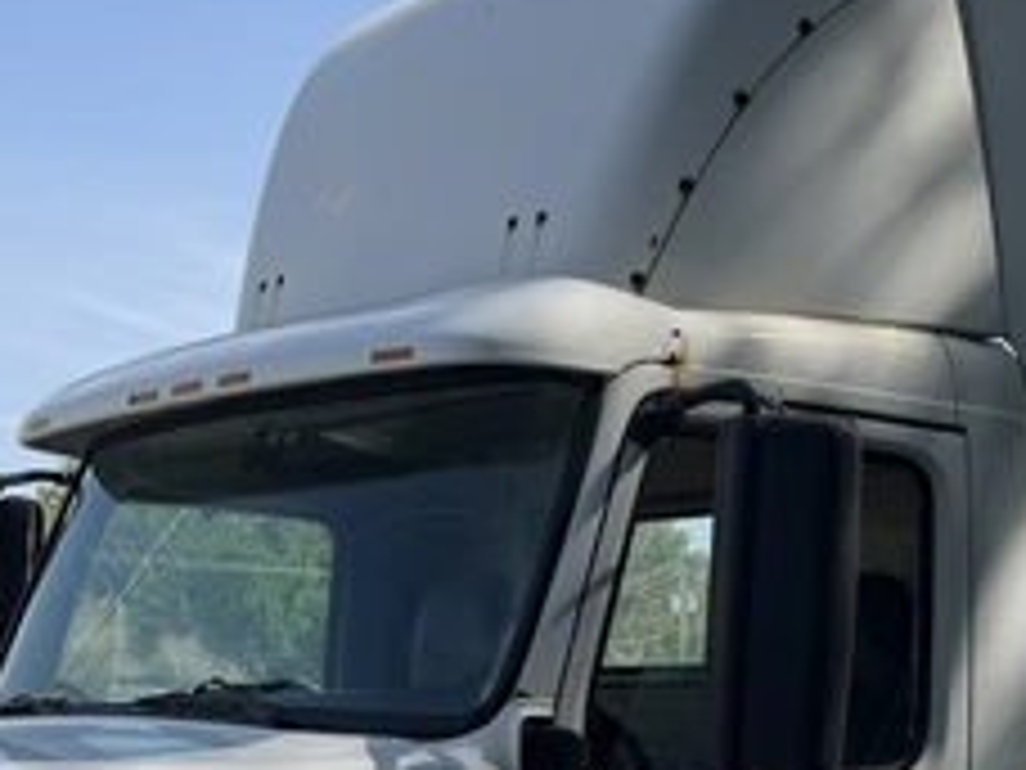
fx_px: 2342
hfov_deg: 24.7
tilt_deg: -2.2
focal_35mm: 79
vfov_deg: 17.9
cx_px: 531
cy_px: 876
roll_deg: -2.6
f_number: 1.78
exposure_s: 1/2801
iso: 80
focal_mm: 6.76
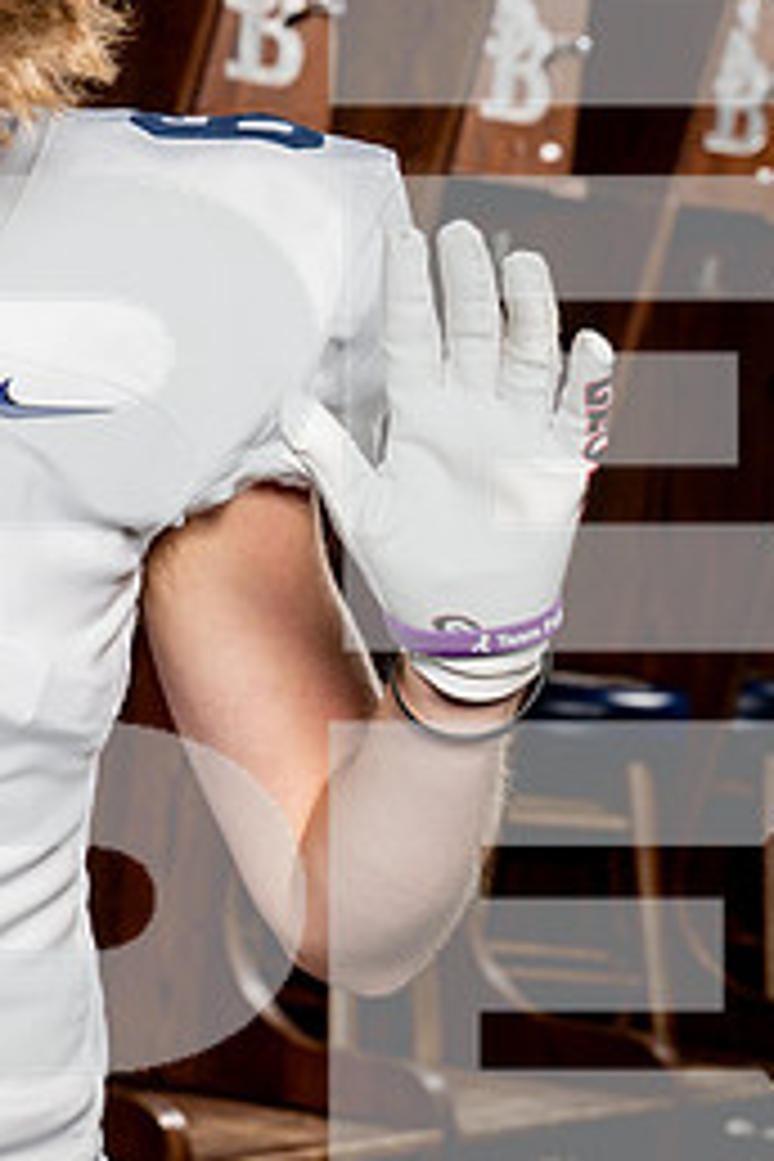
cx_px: -284
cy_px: 416
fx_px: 5579
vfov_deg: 11.9
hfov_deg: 7.8
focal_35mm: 173
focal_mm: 70
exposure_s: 1/250
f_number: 6.3
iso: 160
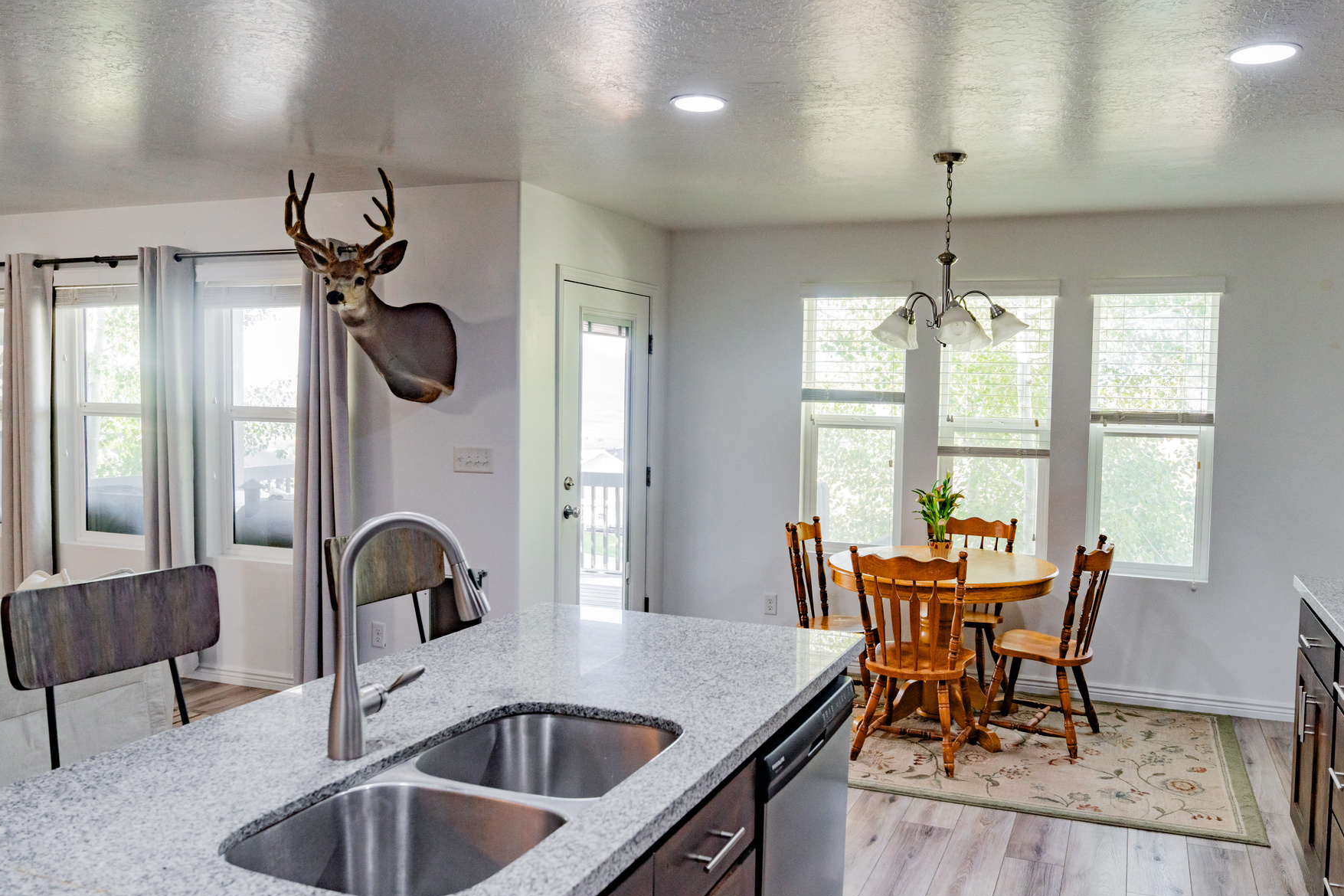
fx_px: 1045
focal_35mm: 28
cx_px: 747
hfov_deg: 65.3
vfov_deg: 46.4
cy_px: 448
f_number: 5.6
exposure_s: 1/80
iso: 1000
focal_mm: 24
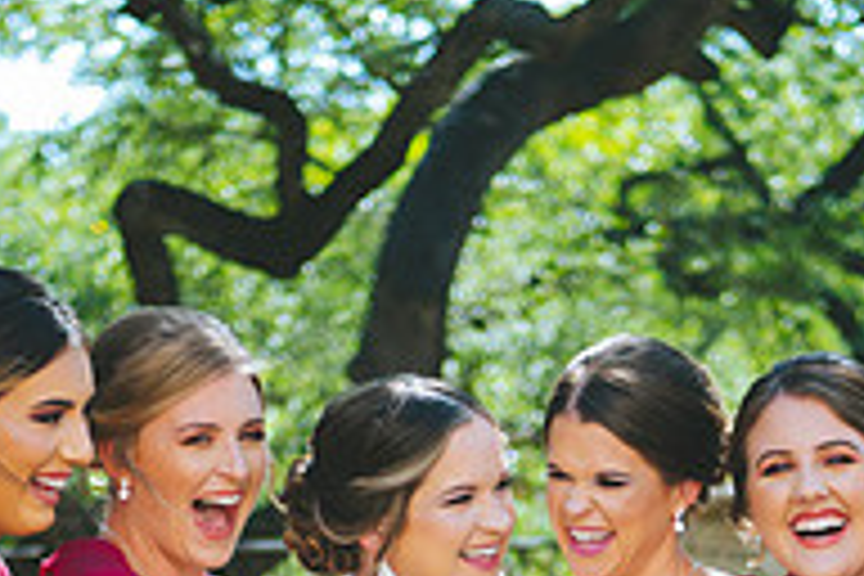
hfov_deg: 11.0
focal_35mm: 187
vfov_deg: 7.2
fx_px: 4488
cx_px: 459
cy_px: 824
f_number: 2.8
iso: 250
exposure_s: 1/640
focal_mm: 62
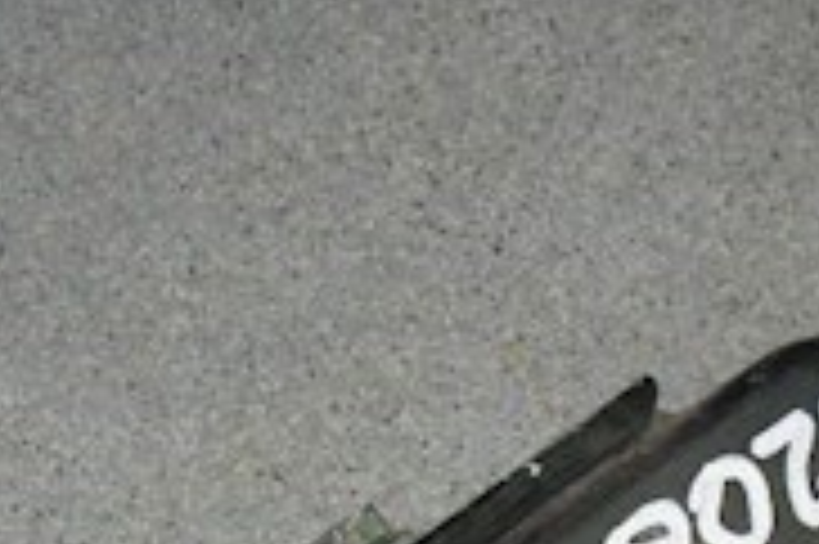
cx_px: 346
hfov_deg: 16.0
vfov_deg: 10.1
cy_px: 989
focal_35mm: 128
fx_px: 2909
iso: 200
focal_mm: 6.3
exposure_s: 1/45
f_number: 3.2
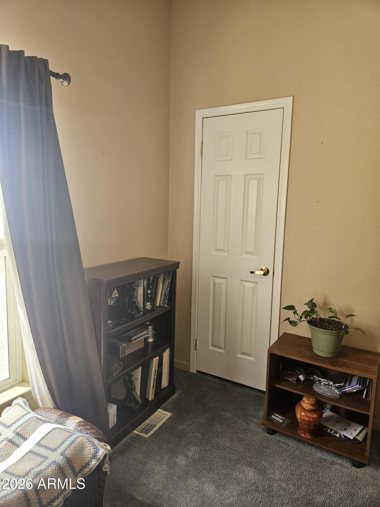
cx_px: 190
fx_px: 337
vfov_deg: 73.9
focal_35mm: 23
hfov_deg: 58.9
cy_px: 254
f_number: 1.8
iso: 320
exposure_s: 1/240
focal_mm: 5.4
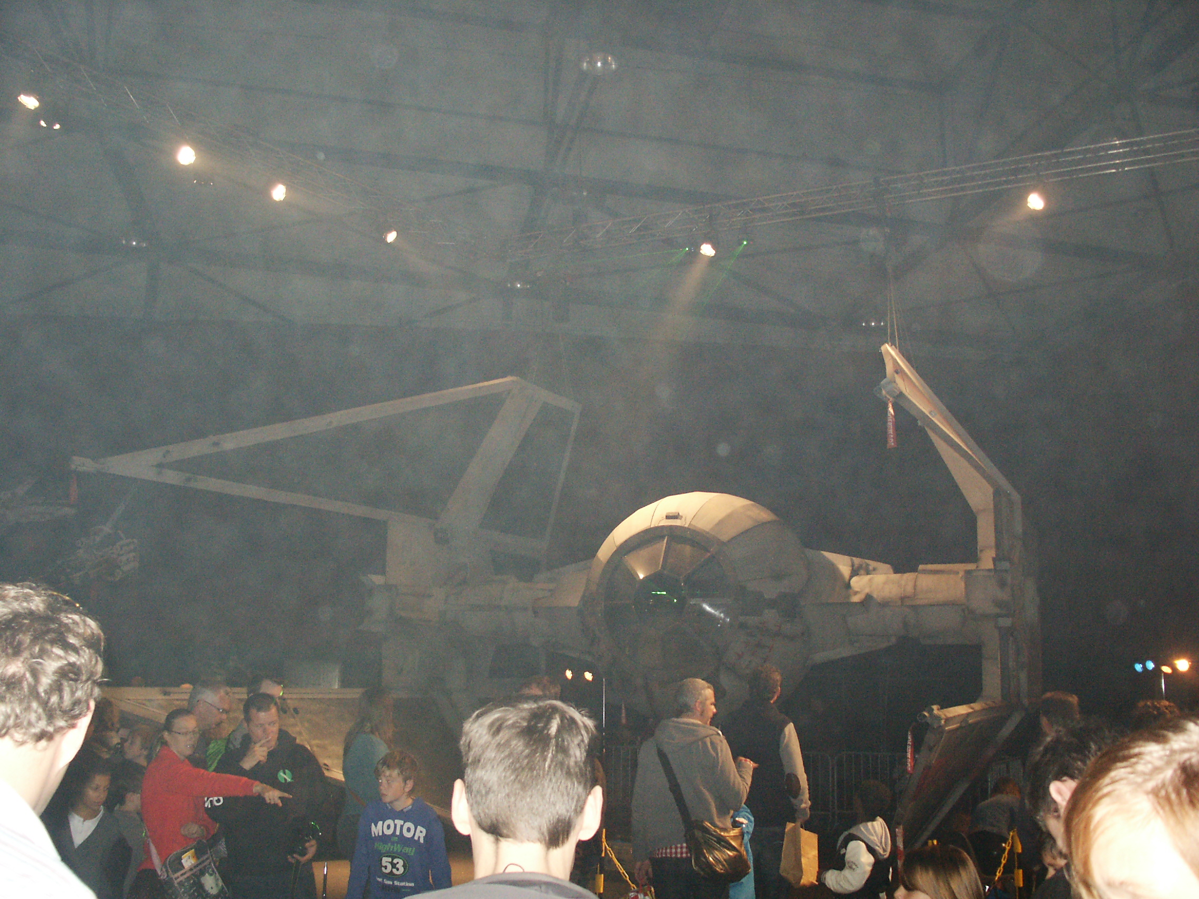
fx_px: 1212
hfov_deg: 52.6
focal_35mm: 35
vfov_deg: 40.7
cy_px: 450
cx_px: 600
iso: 200
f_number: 3
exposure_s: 1/45
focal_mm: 7.18
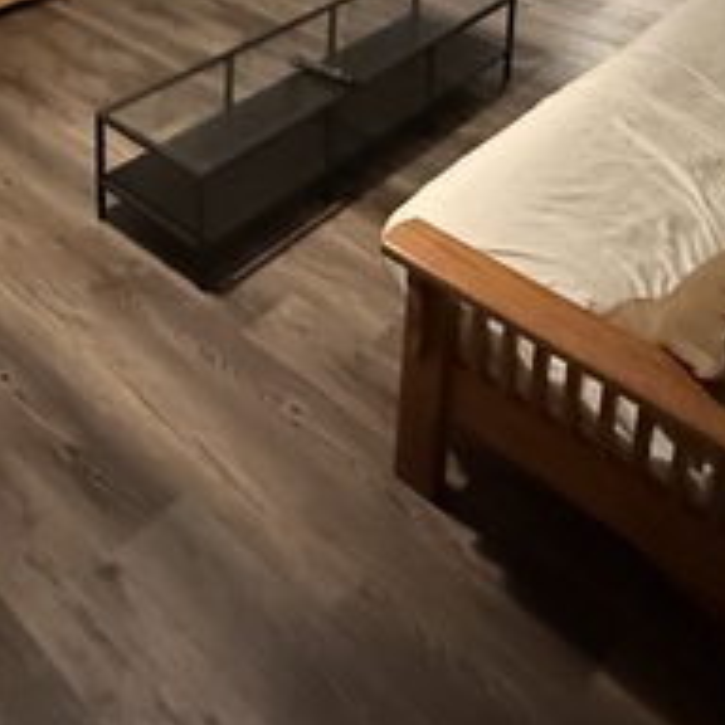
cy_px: -166
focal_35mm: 43
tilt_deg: -13.9
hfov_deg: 38.6
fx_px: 1019
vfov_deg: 31.9
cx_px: 225
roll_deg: -0.2
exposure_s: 1/30
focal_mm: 2.22
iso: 1600
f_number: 2.2
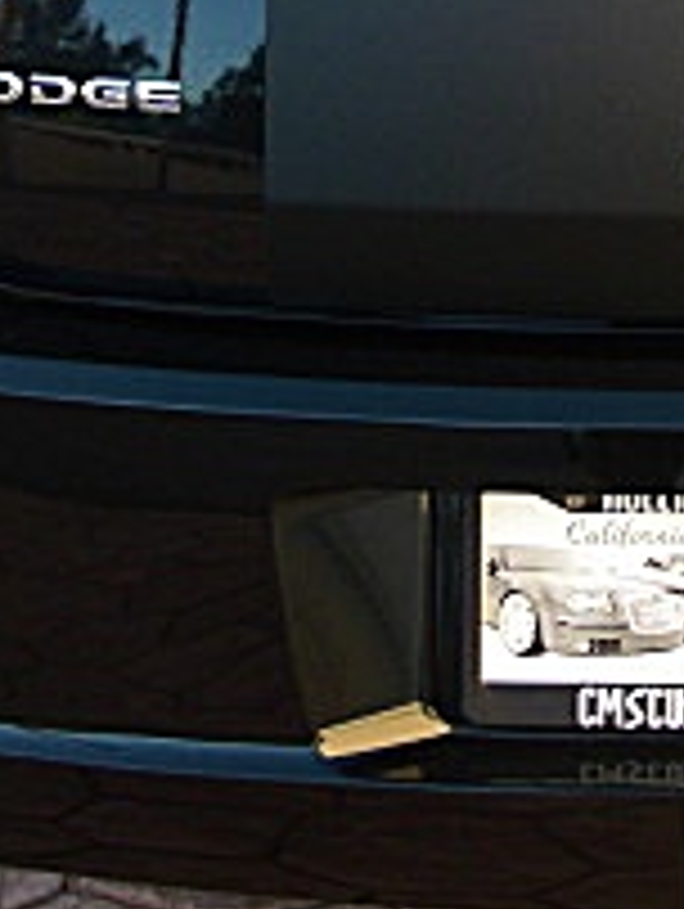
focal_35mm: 114
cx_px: 706
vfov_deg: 16.8
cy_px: -27
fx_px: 2997
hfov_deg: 12.8
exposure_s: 1/125
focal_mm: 6.3
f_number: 2.8
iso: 100
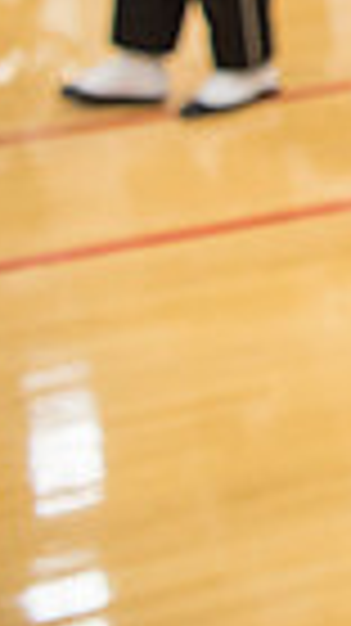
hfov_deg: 9.2
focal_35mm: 105
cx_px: 1053
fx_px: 1741
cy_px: -214
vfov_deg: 18.7
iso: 2000
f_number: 3.2
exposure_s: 1/320
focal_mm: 24
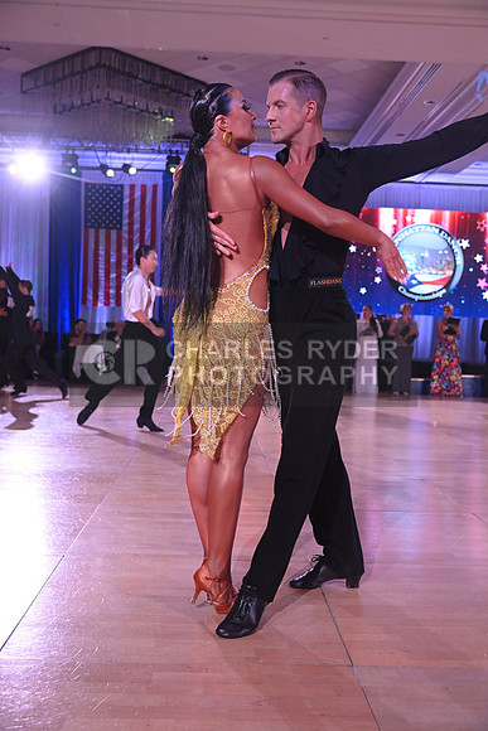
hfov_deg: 35.1
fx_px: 772
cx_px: 244
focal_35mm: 38
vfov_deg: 50.7
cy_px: 366
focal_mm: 38
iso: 2500
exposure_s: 1/320
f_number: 5
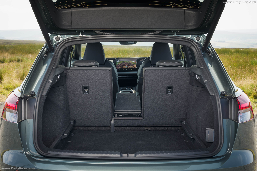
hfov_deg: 41.9
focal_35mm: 47
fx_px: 336
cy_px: 86
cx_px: 128
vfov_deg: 28.6
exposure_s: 1/30
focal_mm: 47
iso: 100
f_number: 8
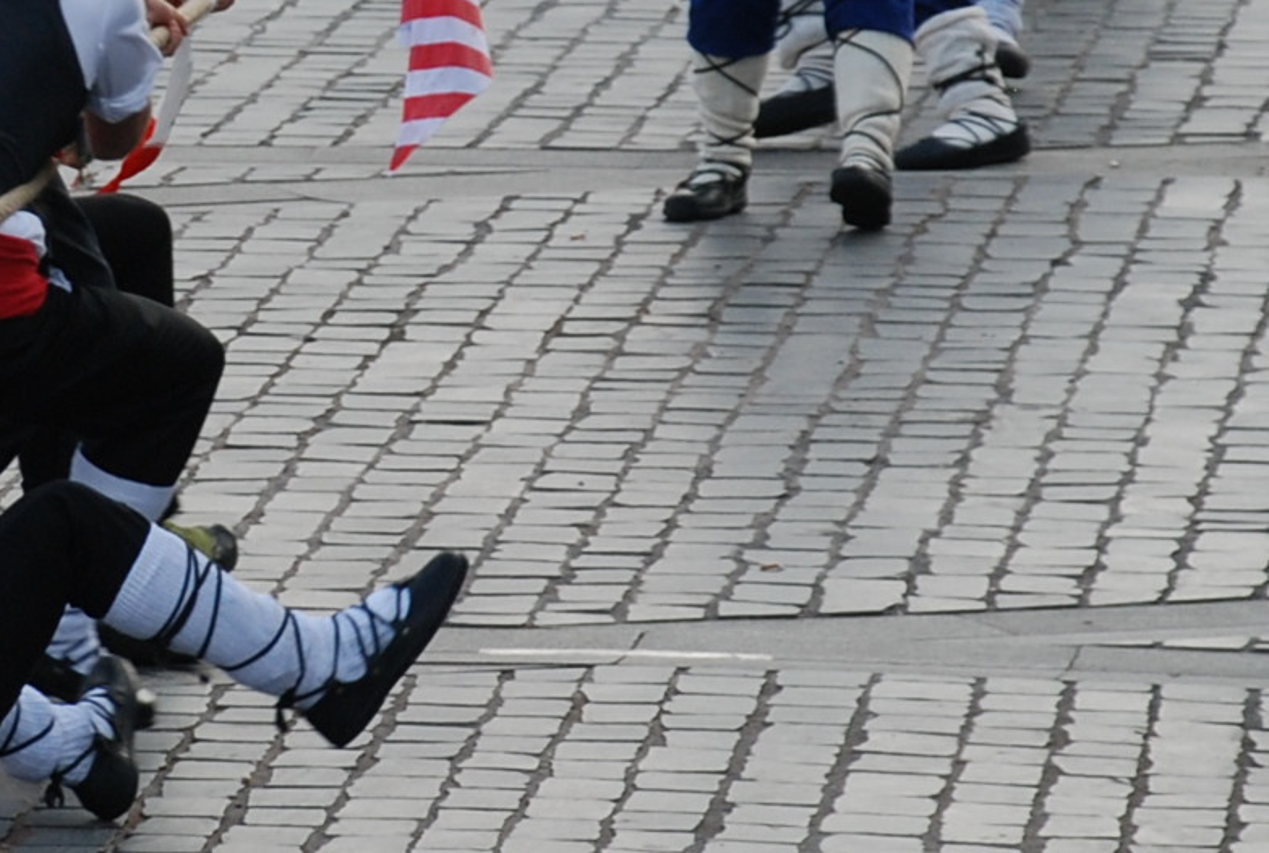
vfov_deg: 2.8
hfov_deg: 4.1
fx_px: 17630
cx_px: 37
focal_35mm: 499
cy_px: 146
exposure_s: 1/125
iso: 220
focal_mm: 90
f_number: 5.6
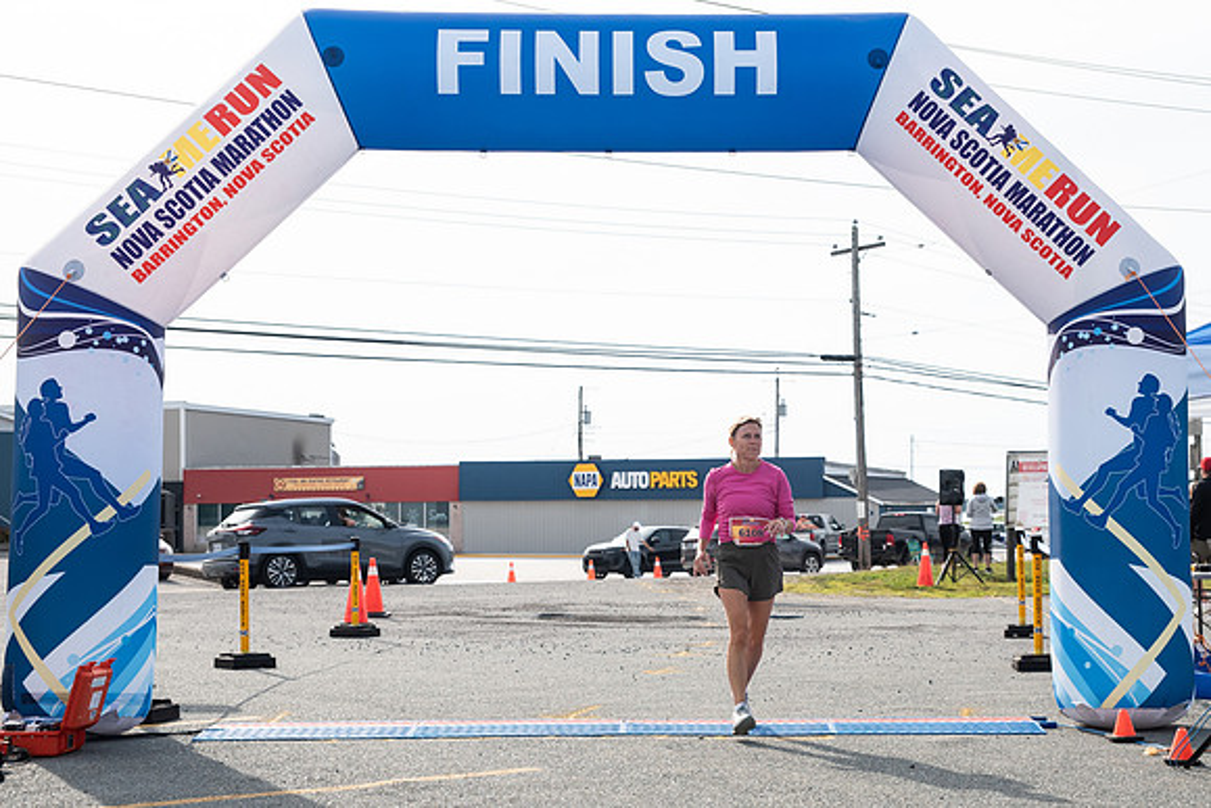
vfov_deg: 22.7
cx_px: 713
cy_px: 484
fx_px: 2012
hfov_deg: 33.4
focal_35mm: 60
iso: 800
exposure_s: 1/3200
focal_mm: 48
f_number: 4
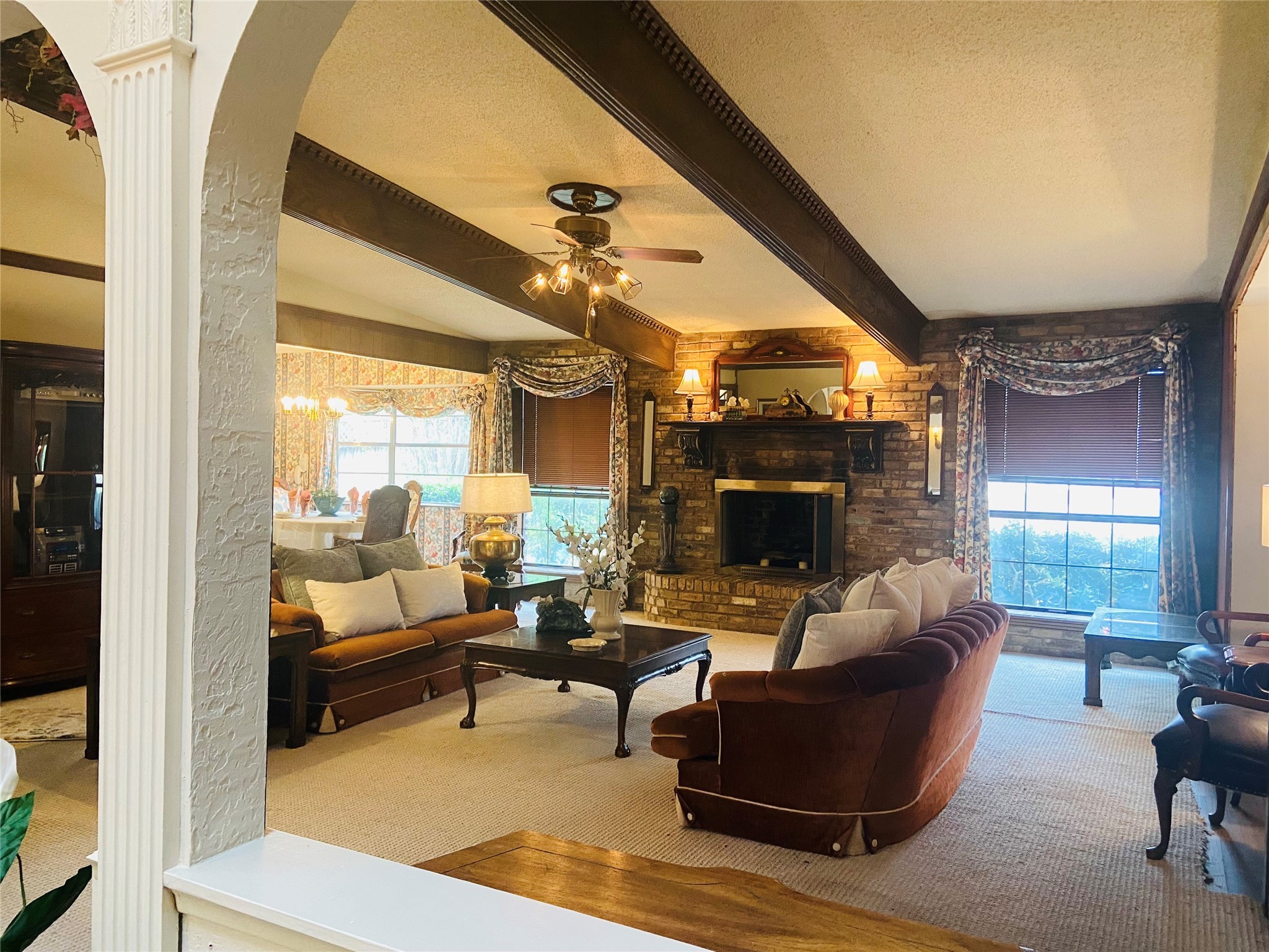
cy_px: 476
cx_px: 634
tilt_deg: +0.6
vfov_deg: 53.1
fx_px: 953
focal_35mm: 26
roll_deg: -1.3
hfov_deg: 67.3
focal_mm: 4.25
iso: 250
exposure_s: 1/60
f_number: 1.8
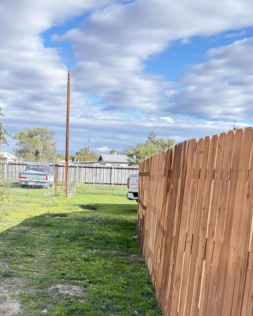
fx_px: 524
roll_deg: -2.9
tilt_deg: -10.8
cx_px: 87
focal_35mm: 56
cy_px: 287
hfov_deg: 27.0
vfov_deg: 31.9
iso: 64
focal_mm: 5.96
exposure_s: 1/660
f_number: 1.6
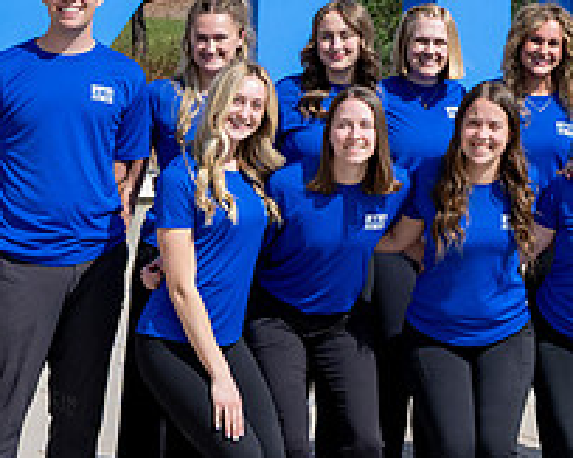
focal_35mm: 95
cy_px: -169
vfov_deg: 15.3
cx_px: 685
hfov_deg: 19.1
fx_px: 1610
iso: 160
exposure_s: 1/2500
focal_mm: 23.5
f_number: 4
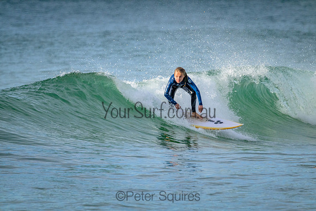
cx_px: 158
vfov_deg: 1.7
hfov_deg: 2.6
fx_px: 7024
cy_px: 106
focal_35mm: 800
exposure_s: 1/1250
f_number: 11
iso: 3200
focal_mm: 800
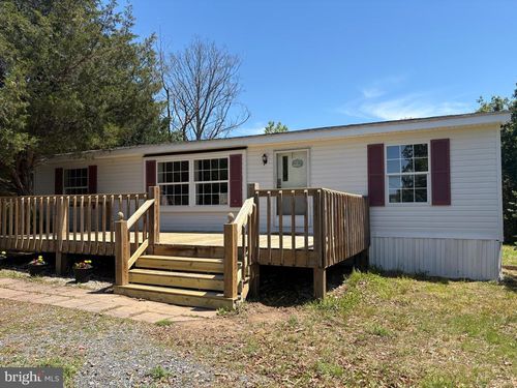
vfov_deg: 53.1
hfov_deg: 67.3
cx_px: 258
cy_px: 194
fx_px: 388
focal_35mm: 26
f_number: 1.6
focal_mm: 5.96
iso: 50
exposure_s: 1/2283
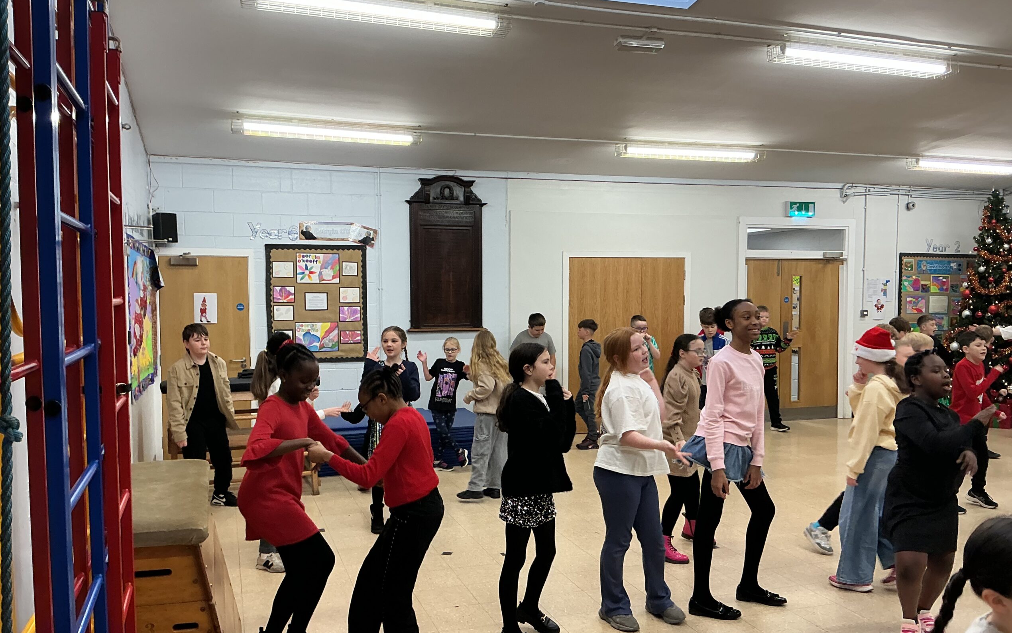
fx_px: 855
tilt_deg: -2.1
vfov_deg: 40.6
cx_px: 504
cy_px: 344
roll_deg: -1.6
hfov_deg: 61.2
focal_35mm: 31
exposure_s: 1/50
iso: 50
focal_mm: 3
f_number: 1.8
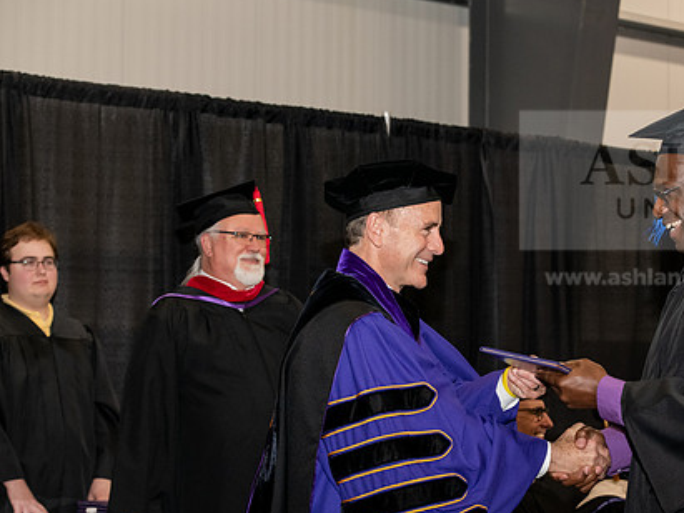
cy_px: 312
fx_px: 1877
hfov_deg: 20.6
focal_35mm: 95
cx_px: 469
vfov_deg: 15.5
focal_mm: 70
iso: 2000
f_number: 5.6
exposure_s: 1/200
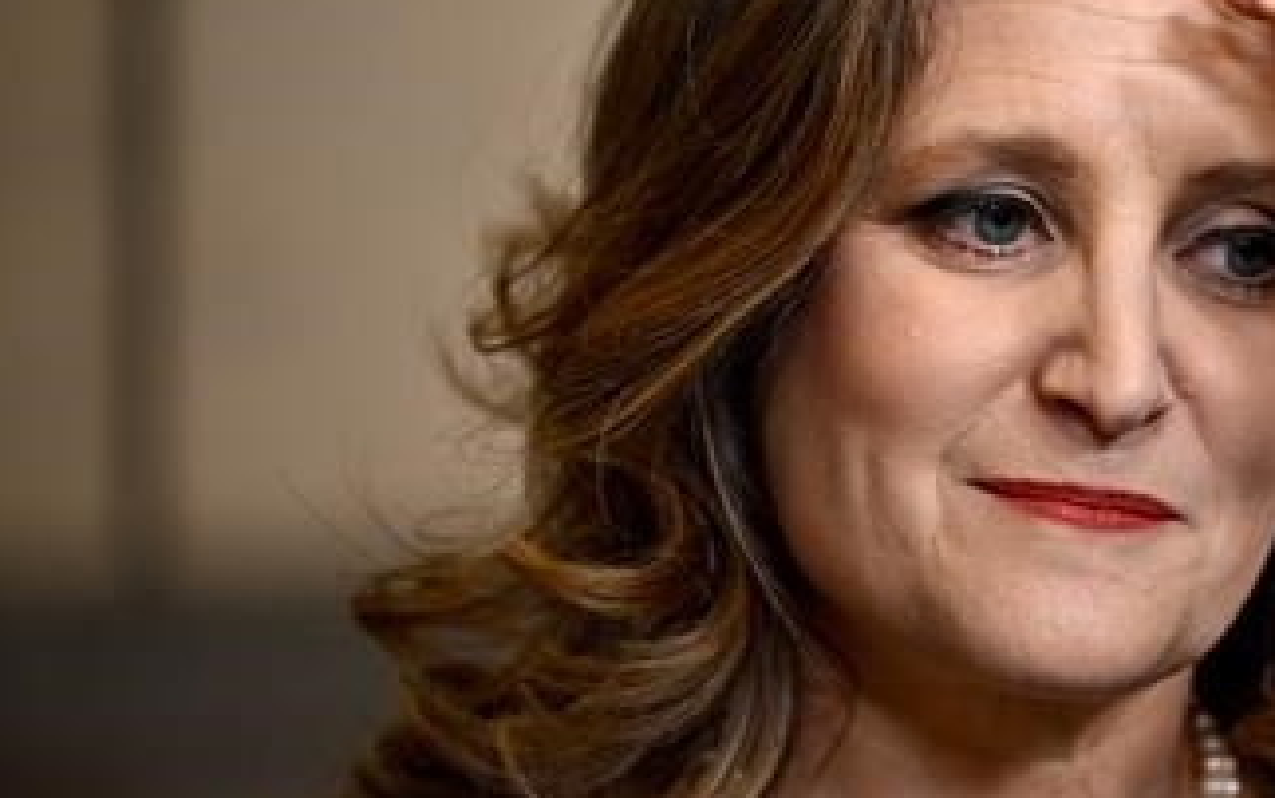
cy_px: 433
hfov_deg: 5.7
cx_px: 1239
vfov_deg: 3.6
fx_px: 12824
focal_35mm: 369
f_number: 2.8
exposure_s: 1/800
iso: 2000
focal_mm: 180
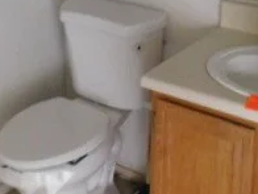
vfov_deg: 18.2
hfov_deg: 25.5
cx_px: 46
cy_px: -62
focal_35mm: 75
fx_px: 559
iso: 720
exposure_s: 1/8
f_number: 3
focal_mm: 4
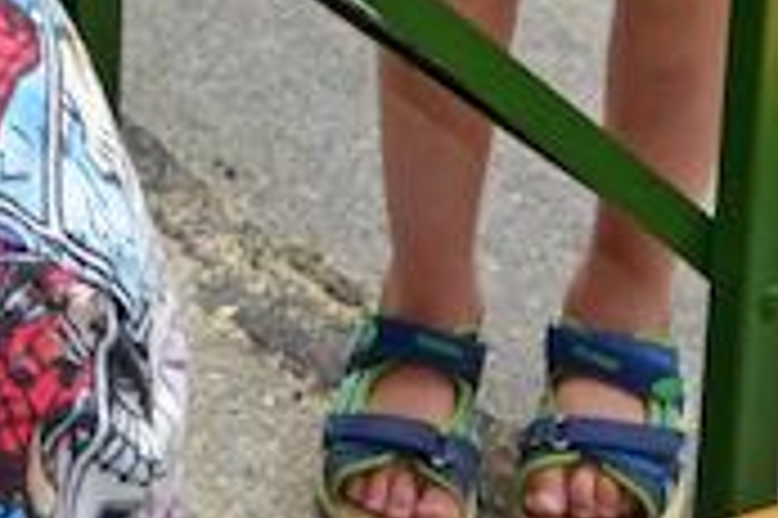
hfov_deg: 8.6
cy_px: -941
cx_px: -823
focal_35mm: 225
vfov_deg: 5.7
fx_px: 4858
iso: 100
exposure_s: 1/250
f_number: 5.6
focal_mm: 26
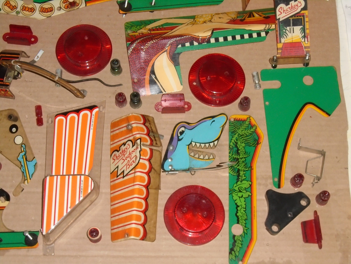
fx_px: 690
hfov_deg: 28.6
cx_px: 176
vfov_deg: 21.6
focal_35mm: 68
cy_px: 132
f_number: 5.5
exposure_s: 1/60
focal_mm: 12
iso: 400
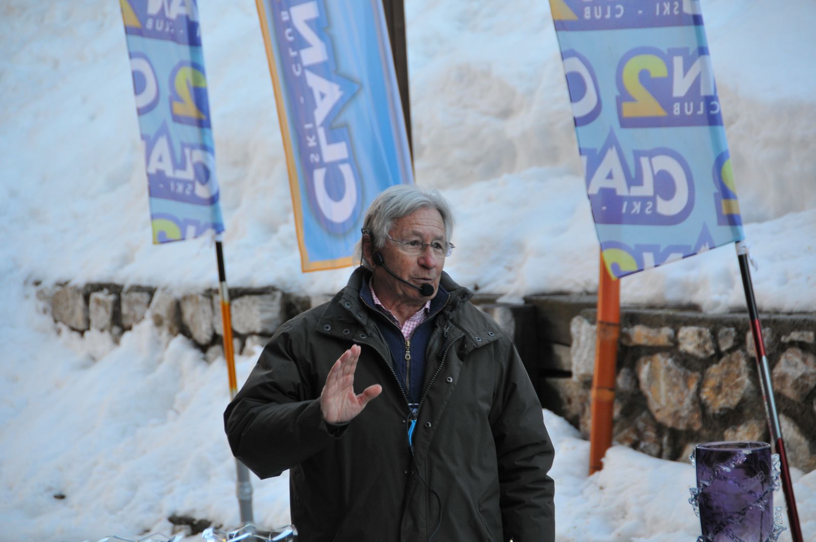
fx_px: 4585
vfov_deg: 6.8
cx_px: 408
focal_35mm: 202
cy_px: 271
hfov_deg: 10.2
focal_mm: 135
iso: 400
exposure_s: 1/125
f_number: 5.6
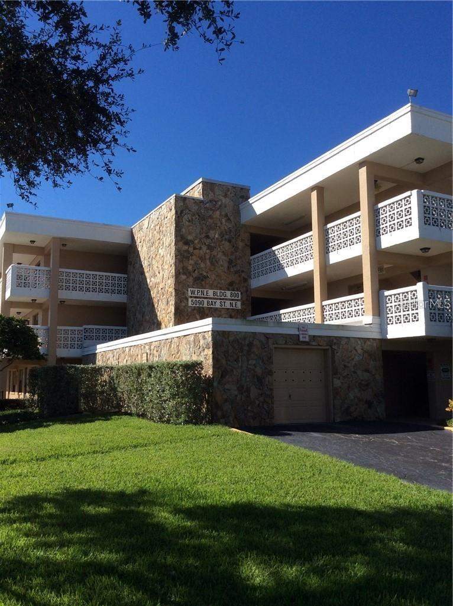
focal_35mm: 33
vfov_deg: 55.4
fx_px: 577
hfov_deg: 42.8
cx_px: 226
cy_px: 303
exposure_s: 1/1466
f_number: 2.4
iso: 32
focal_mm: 3.3
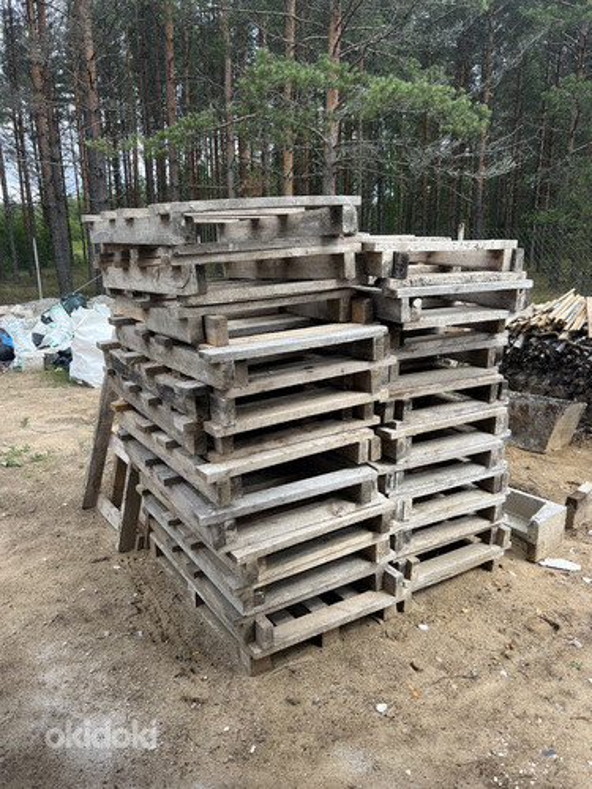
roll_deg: +1.1
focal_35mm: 26
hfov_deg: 53.1
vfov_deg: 67.3
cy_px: 394
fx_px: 593
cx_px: 296
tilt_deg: -12.3
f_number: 1.5
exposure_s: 1/1280
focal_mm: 5.7
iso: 50
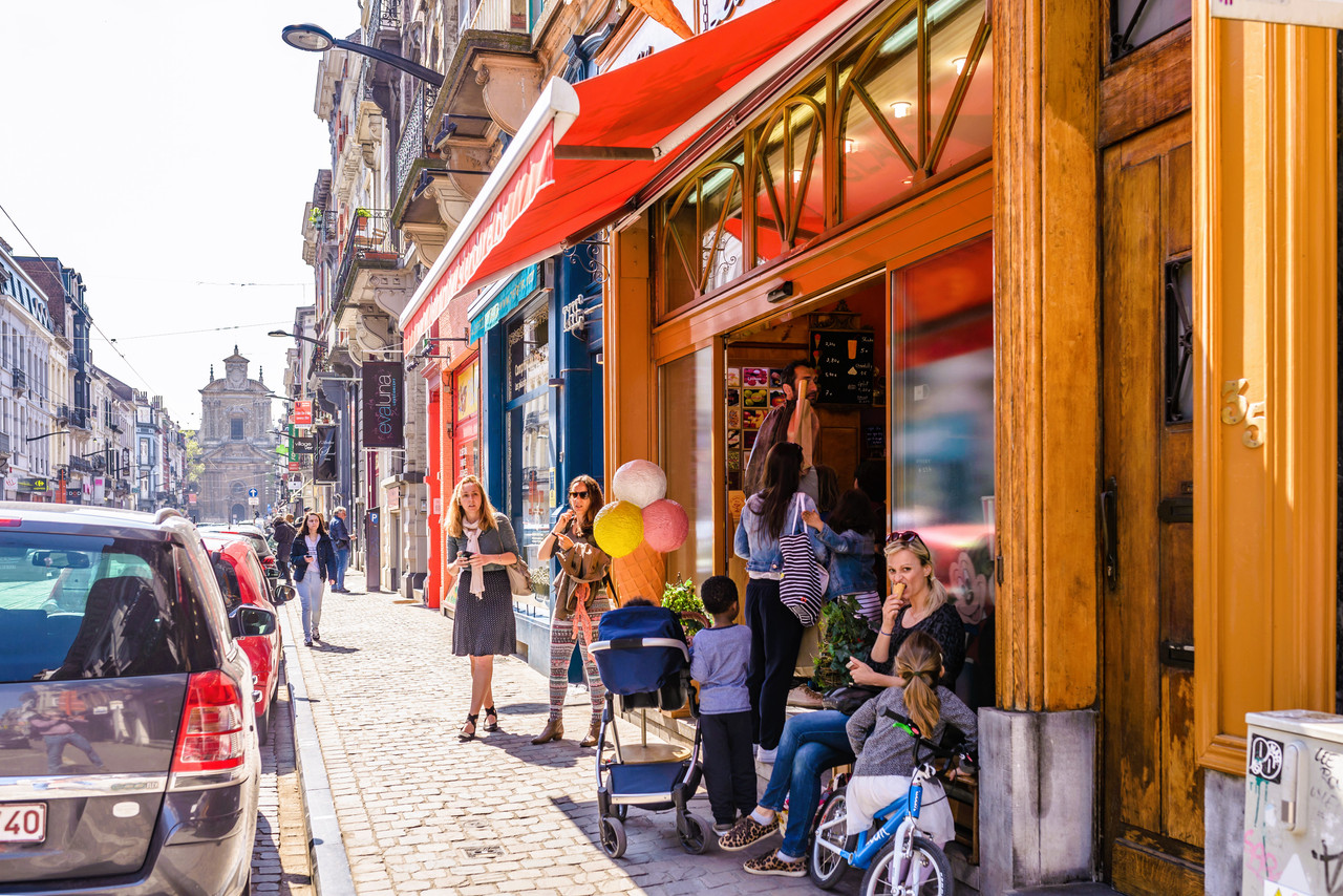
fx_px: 1306
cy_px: 448
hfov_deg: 54.4
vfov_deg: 37.9
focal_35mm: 35
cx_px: 672
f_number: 5
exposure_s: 1/400
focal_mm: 35
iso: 200
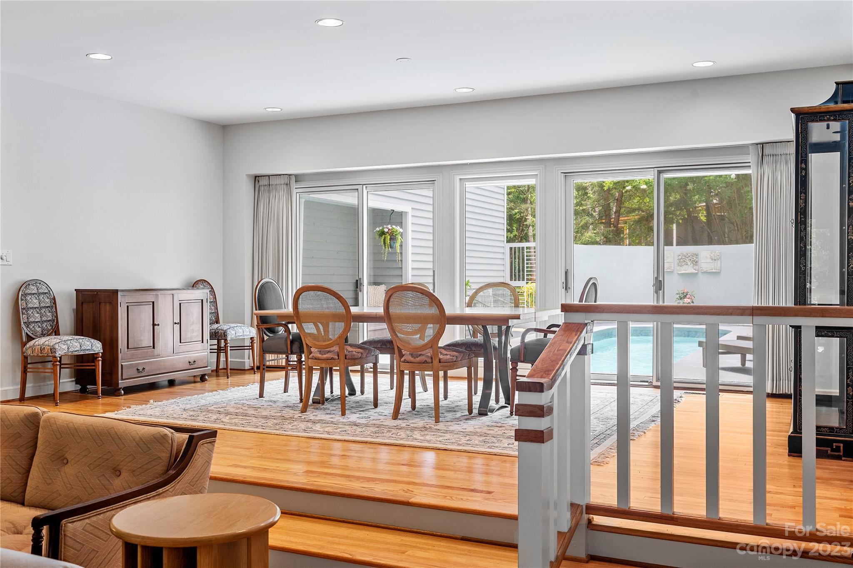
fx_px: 829
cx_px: 426
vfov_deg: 37.8
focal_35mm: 35
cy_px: 284
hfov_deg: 54.4
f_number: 8
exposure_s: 1/3
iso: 250
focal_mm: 35
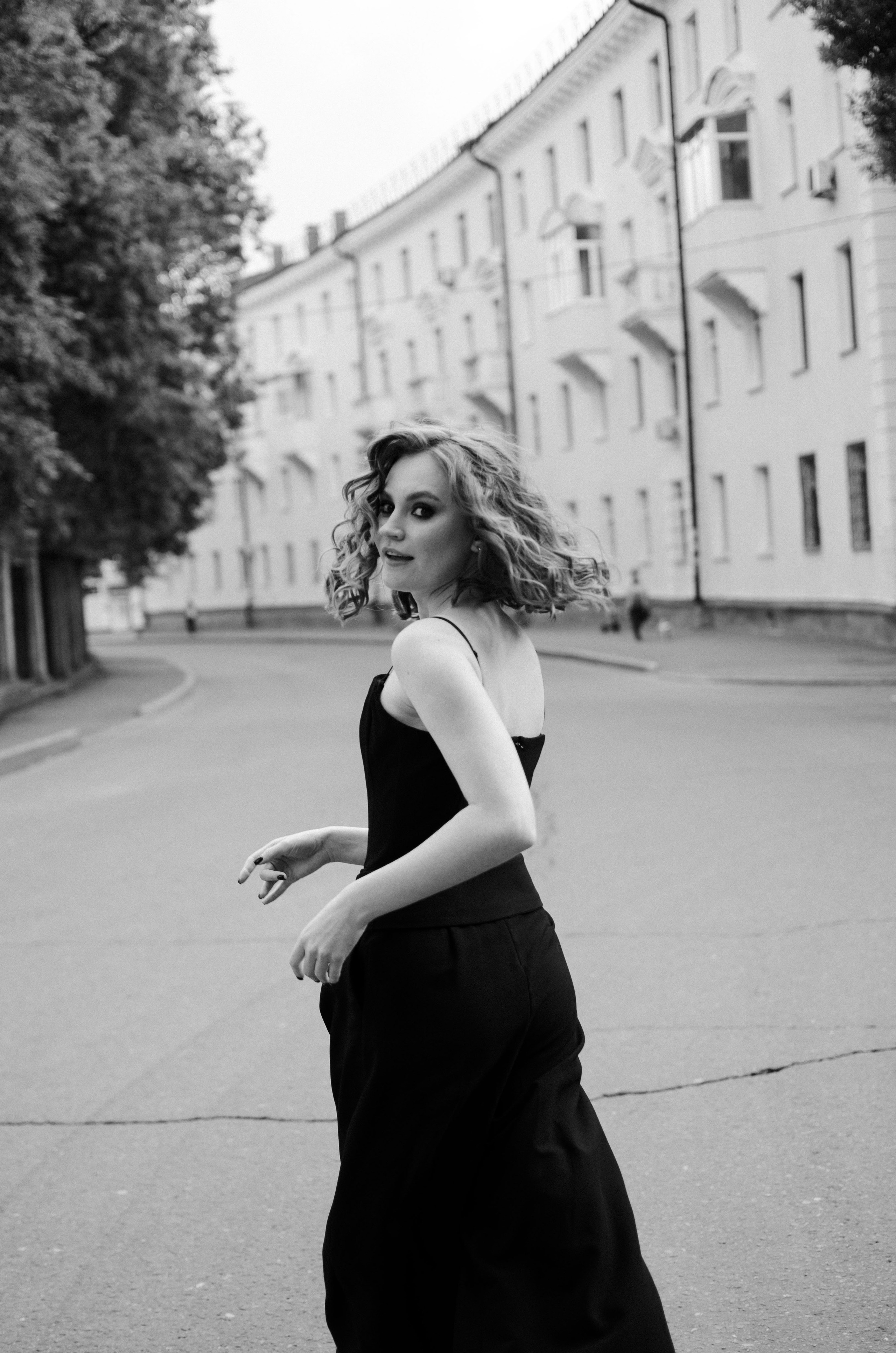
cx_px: 448
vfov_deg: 37.9
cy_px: 676
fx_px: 1969
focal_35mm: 52
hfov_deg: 25.6
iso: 100
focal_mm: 35
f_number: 2.5
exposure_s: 1/400
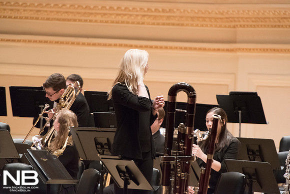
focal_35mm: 400
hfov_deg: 5.2
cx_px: 145
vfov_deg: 3.4
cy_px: 97
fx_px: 3223
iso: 12800
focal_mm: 400
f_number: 6.3
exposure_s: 1/160
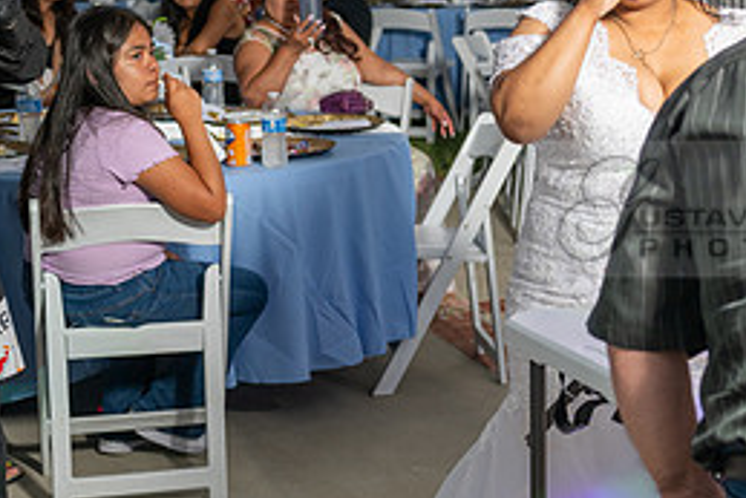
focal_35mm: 85
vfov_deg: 16.1
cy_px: 209
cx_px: 783
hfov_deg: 22.8
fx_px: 1762
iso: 250
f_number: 3.5
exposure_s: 1/125
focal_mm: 38
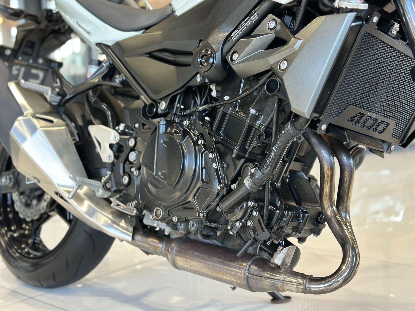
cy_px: 156
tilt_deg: -6.1
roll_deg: +1.4
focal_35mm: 48
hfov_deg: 39.7
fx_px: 575
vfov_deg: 30.3
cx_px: 208
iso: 250
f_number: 1.78
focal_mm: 6.86
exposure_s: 1/60
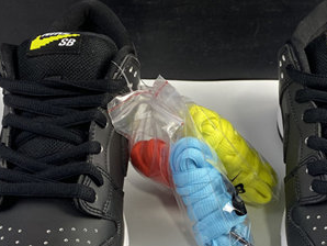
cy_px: 199
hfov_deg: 31.5
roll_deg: +0.5
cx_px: 201
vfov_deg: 23.7
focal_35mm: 61
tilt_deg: -37.2
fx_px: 577
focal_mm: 4.25
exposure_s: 1/100
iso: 50
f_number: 1.8
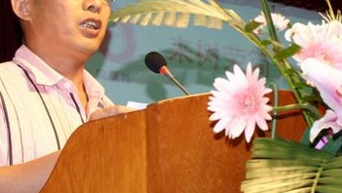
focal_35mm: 125
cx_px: 192
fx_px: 1136
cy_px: 112
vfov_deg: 9.7
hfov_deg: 17.1
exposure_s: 1/100
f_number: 5.6
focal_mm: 35
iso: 800
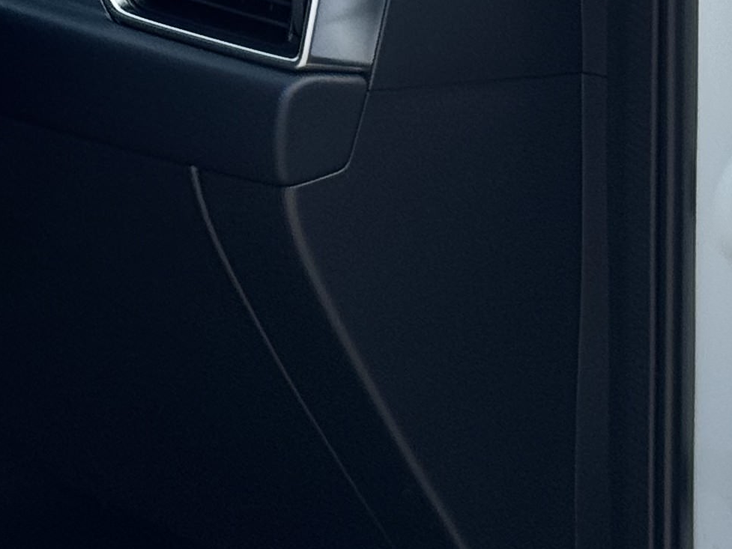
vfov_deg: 7.4
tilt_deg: -9.4
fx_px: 4187
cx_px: -465
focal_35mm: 198
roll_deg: -0.5
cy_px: -324
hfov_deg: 9.6
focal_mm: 6.76
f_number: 1.78
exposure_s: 1/1869
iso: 64
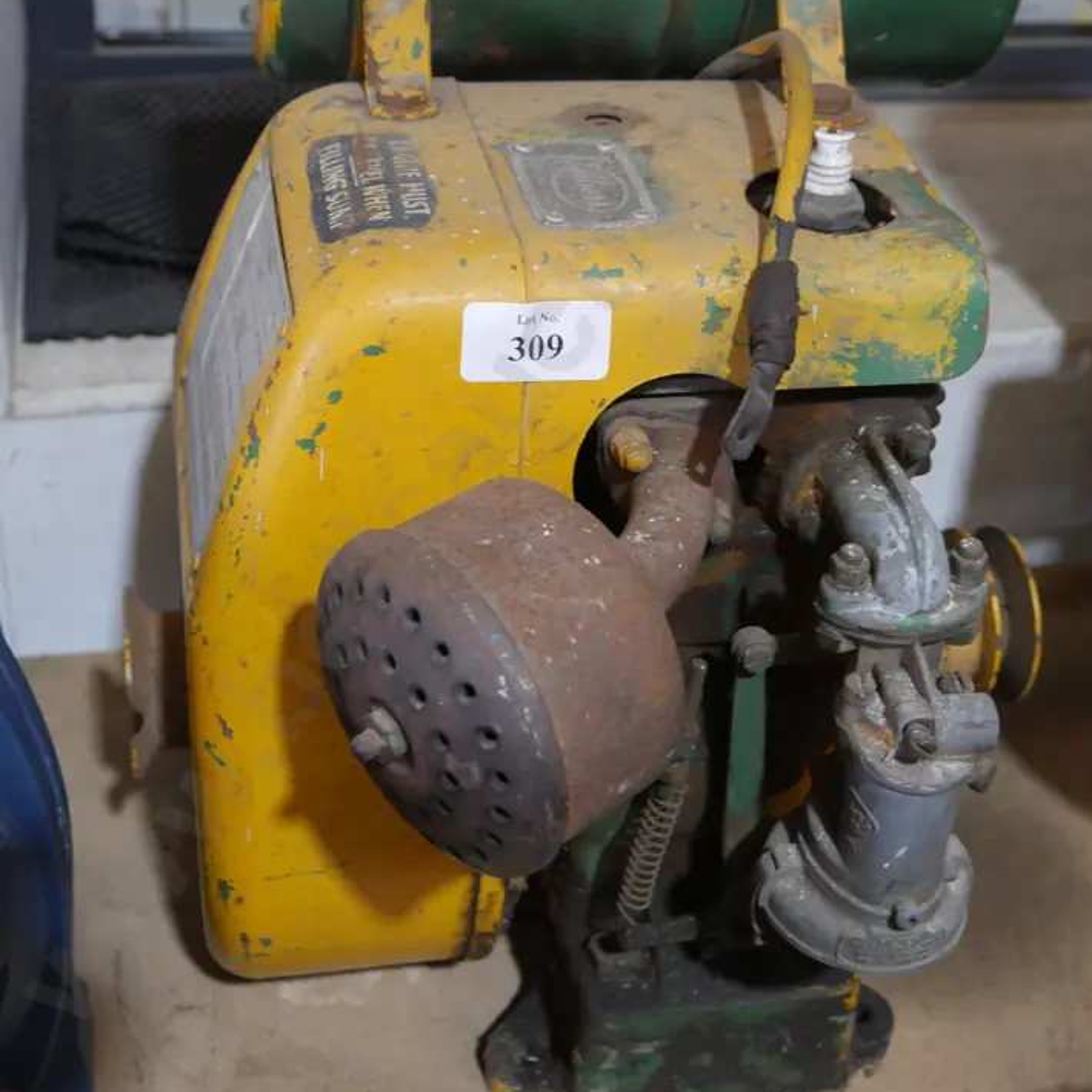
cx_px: 518
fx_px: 1820
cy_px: 386
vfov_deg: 33.2
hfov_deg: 33.4
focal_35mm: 51
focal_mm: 20
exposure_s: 1/60
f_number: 4.5
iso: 800
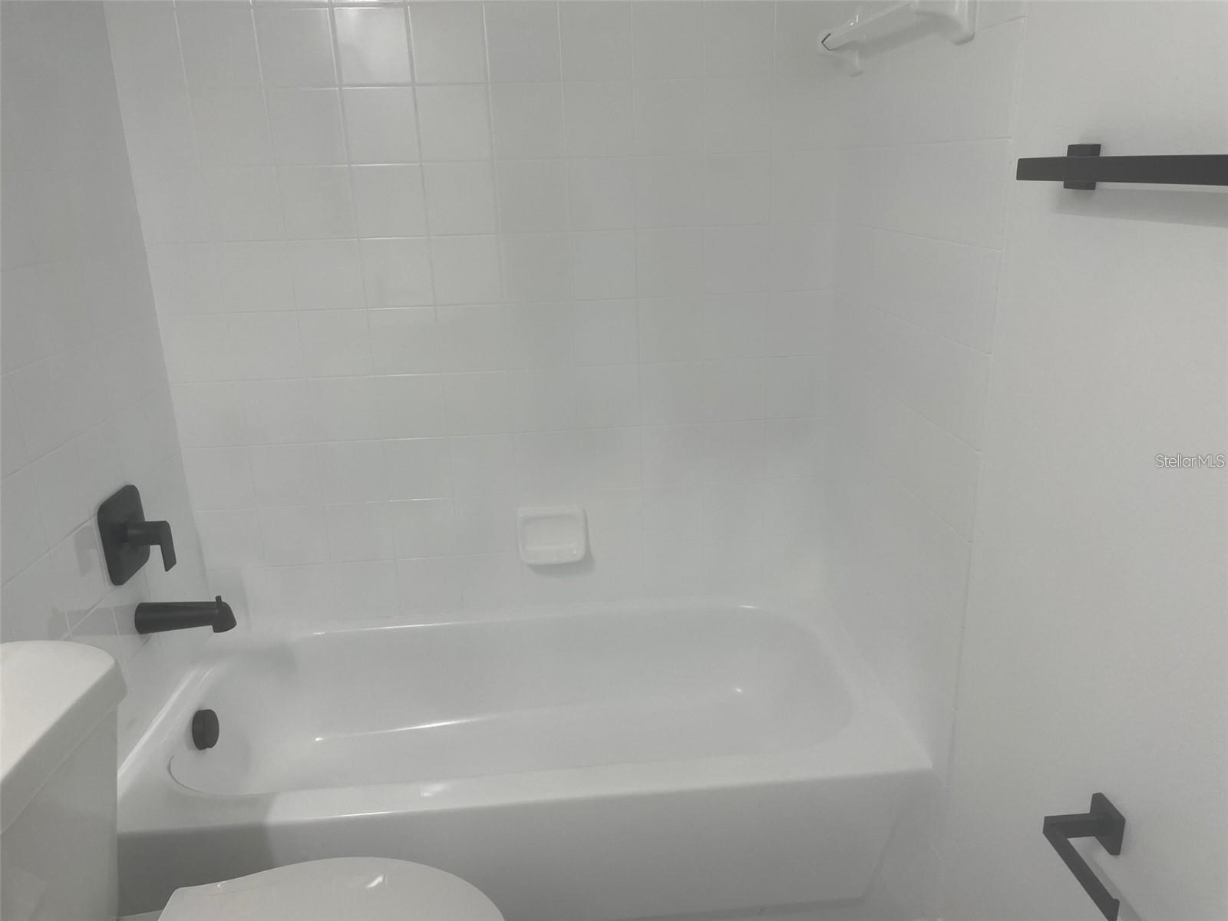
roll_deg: +2.3
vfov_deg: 53.1
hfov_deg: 67.3
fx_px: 922
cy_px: 460
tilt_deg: -17.3
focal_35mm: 26
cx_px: 614
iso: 64
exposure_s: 1/120
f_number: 1.6
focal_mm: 4.2
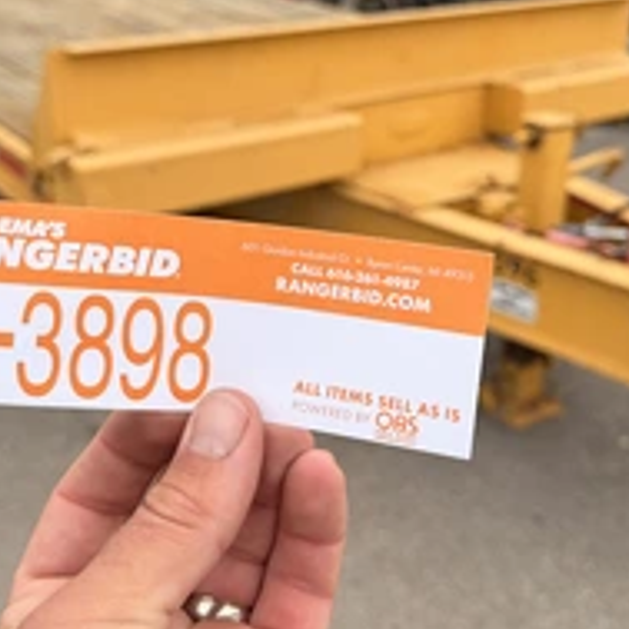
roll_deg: +0.3
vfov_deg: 37.1
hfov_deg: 37.5
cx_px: 346
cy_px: 203
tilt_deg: -19.3
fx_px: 925
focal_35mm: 45
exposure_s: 1/2053
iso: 100
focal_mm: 6.76
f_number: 1.78
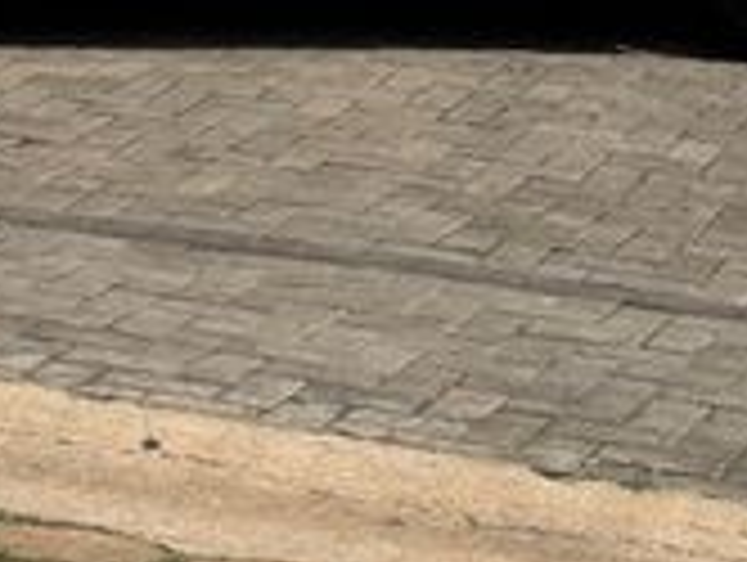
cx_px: 234
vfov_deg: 10.7
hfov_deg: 14.5
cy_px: -184
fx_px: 2939
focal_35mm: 136
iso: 50
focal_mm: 6.76
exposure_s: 1/11364
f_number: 1.78
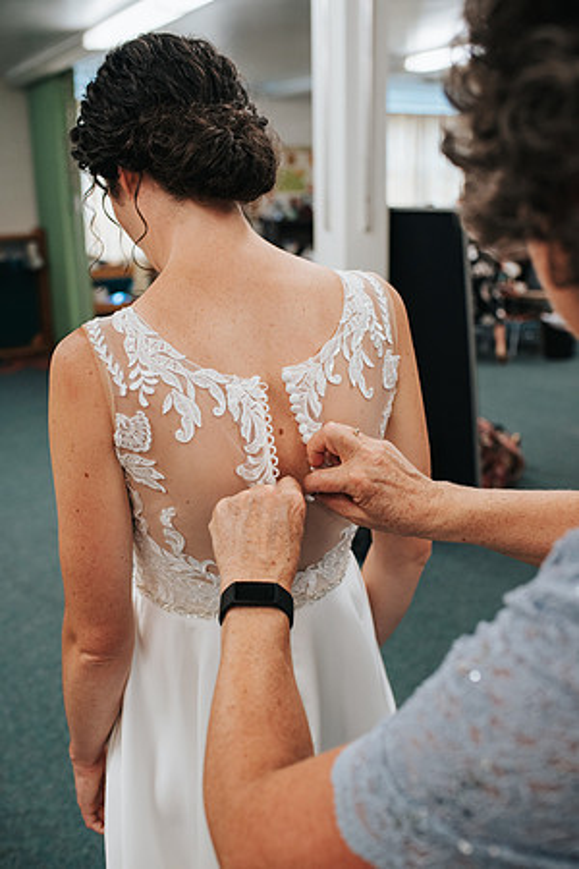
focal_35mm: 35
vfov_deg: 54.4
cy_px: 434
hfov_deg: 37.9
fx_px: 844
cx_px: 290
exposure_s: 1/125
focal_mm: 35
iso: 1000
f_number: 3.2
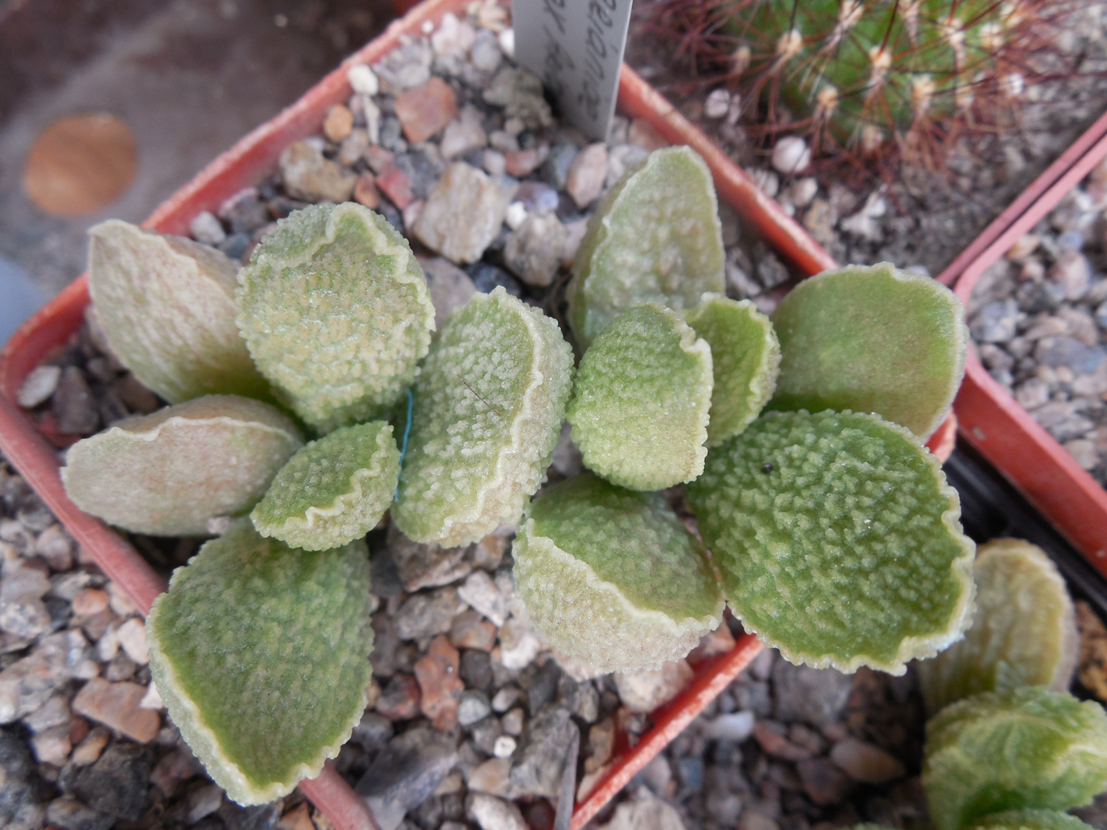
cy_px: 415
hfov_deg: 58.4
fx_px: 991
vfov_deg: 45.4
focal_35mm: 31
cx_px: 554
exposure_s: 1/40
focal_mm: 5.6
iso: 125
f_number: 3.6
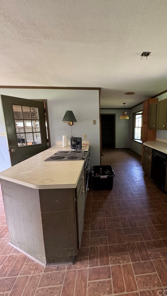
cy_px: 146
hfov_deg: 65.6
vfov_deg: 99.4
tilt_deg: -9.6
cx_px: 109
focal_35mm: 16
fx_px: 126
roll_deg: +0.7
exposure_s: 1/60
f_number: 2.2
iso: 800
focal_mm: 2.22
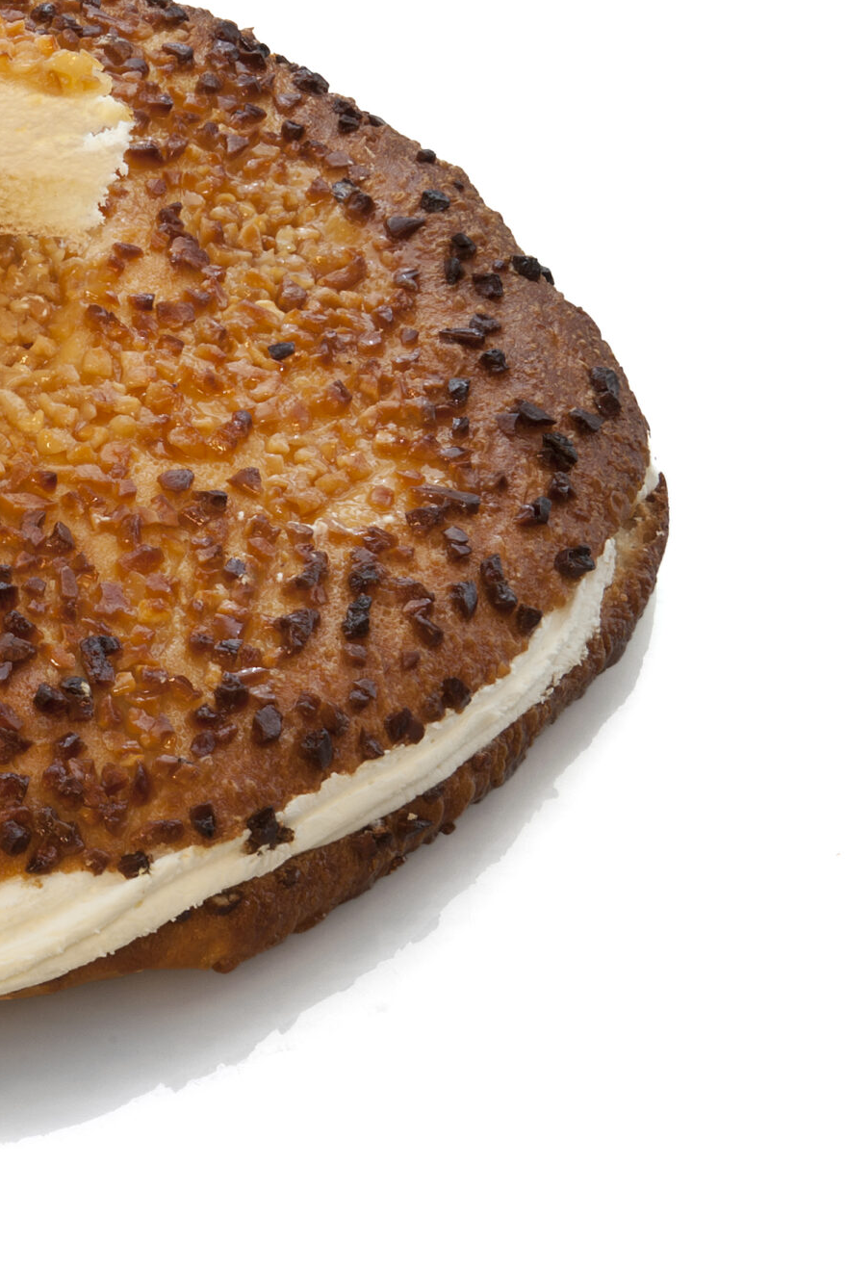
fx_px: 4651
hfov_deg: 10.1
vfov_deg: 15.5
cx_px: -348
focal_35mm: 132
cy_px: 492
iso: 100
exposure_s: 4
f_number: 22
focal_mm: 68
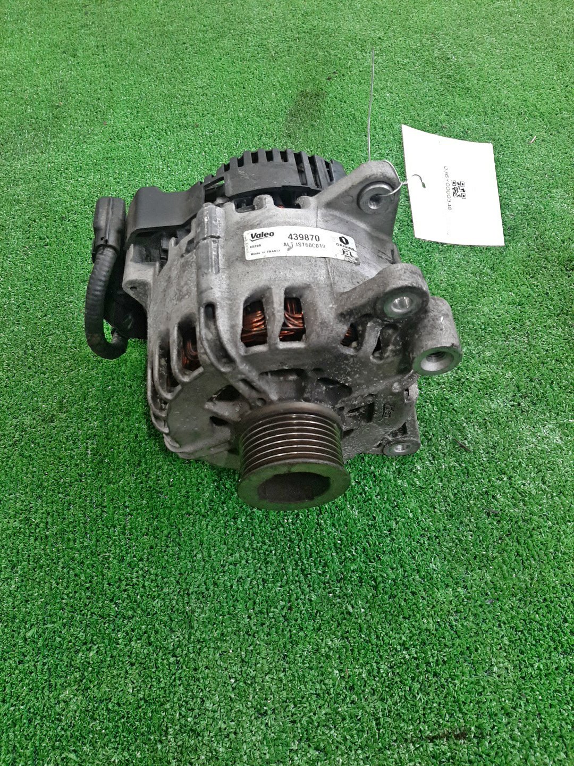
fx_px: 575
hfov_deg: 53.1
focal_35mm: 26
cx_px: 287
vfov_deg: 67.3
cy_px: 383
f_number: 1.7
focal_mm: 3.93
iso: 175
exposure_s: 1/50
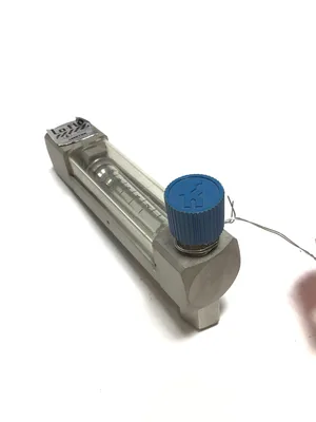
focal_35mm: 31
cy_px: 211
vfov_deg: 58.4
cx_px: 158
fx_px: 377
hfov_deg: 45.4
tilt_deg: -48.9
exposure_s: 1/134
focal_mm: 3.3
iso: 25
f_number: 2.4
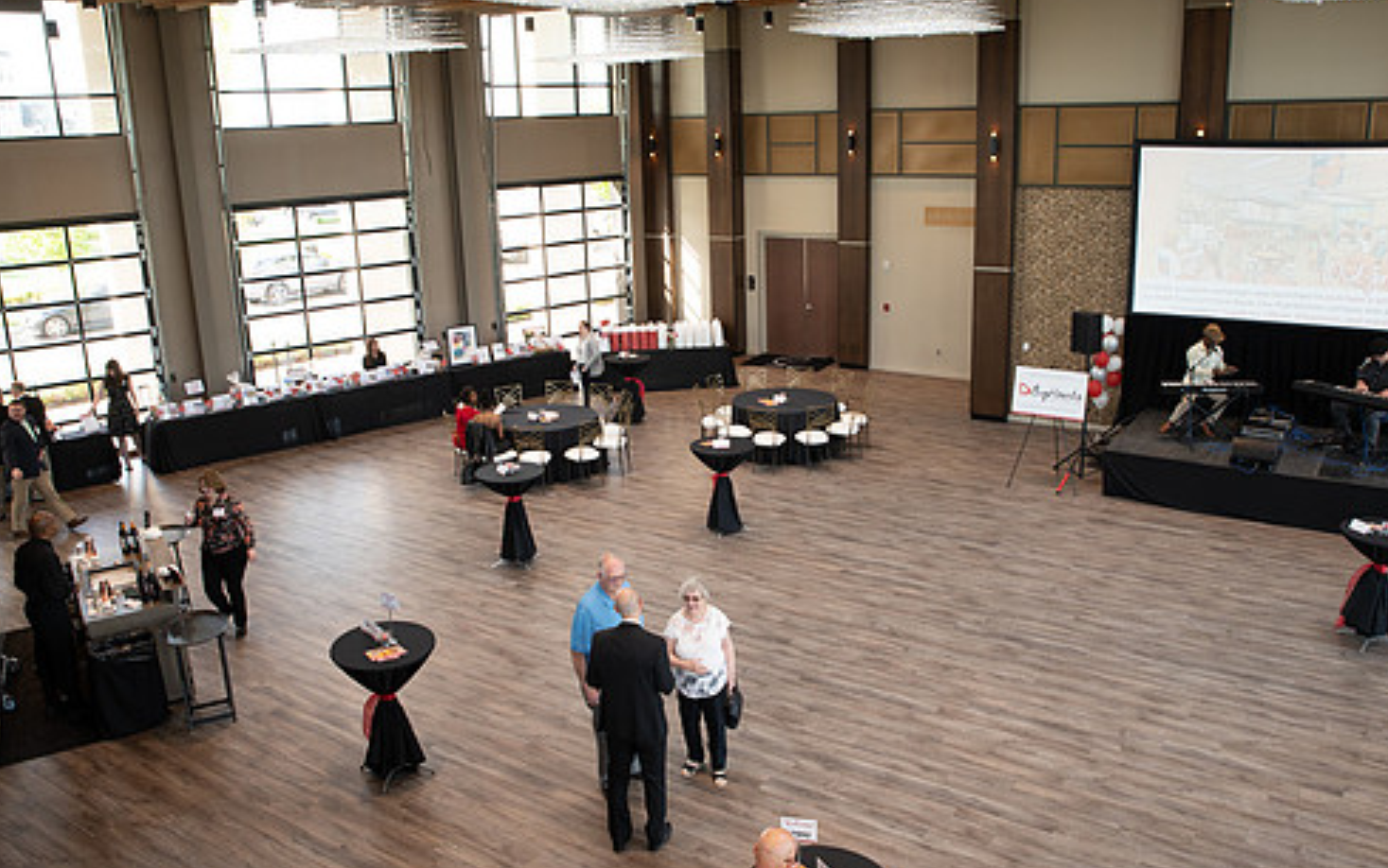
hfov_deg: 64.6
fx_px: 1097
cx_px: 687
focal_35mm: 29
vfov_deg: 43.2
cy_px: 414
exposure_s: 1/125
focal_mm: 24
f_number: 5
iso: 800
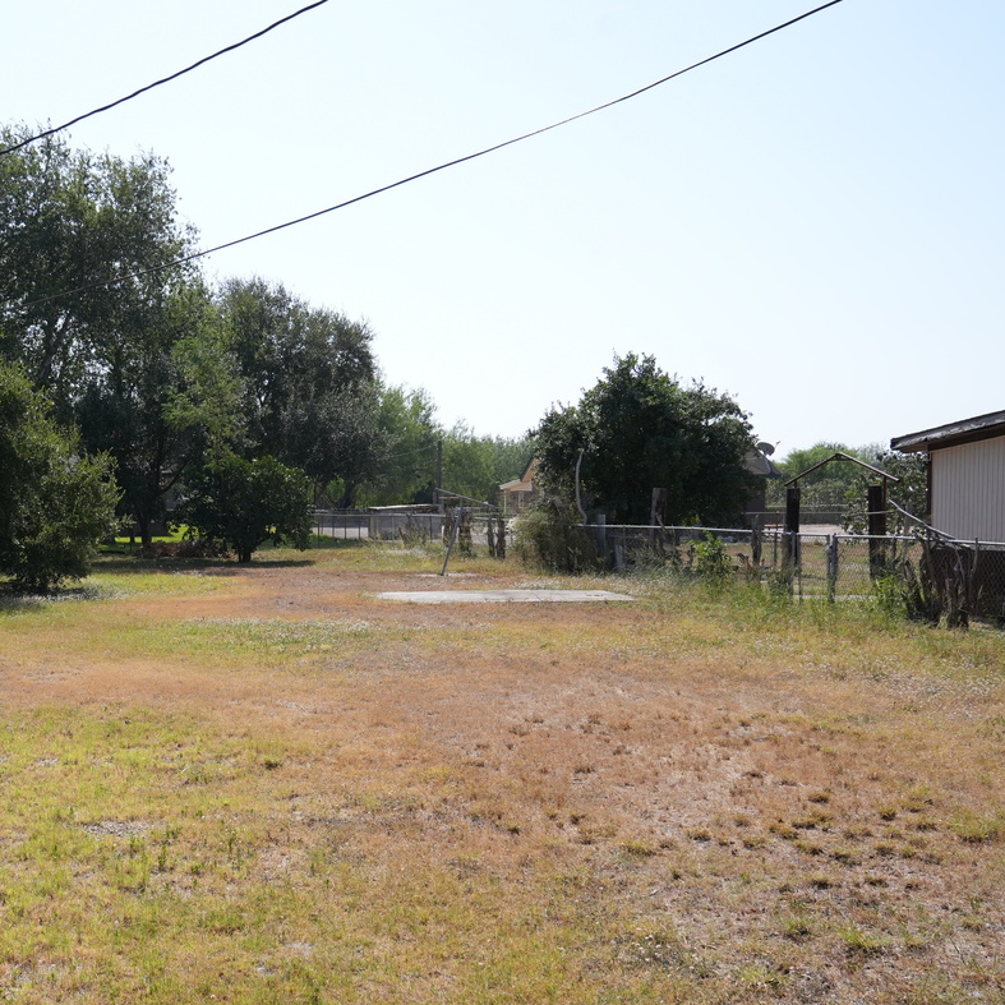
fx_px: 1380
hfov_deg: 38.2
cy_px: 590
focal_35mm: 42
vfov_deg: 39.9
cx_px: 172
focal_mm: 24
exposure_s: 1/500
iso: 200
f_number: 7.1
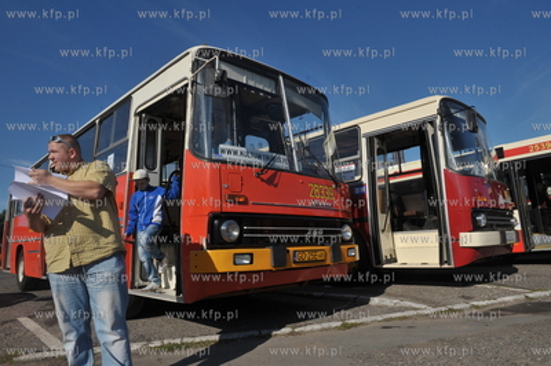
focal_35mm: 24
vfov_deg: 53.1
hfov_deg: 73.8
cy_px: 183
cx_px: 276
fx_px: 367
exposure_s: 1/1600
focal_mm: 24
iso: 400
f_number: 9
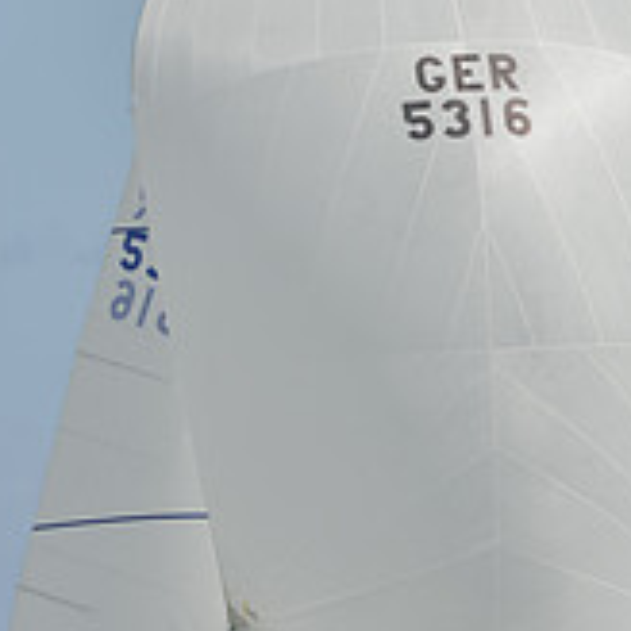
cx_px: 568
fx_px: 14911
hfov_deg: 2.4
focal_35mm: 723
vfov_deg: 2.4
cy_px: 485
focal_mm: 240
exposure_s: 1/2000
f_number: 6.3
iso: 280
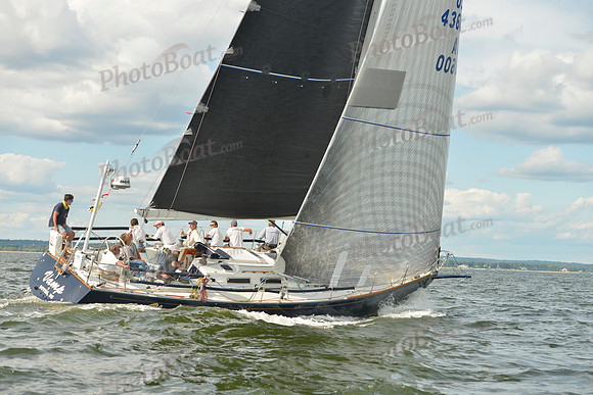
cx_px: 296
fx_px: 1153
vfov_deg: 19.5
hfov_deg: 28.8
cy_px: 198
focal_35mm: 70
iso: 200
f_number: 5.6
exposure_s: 1/1000
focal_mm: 70
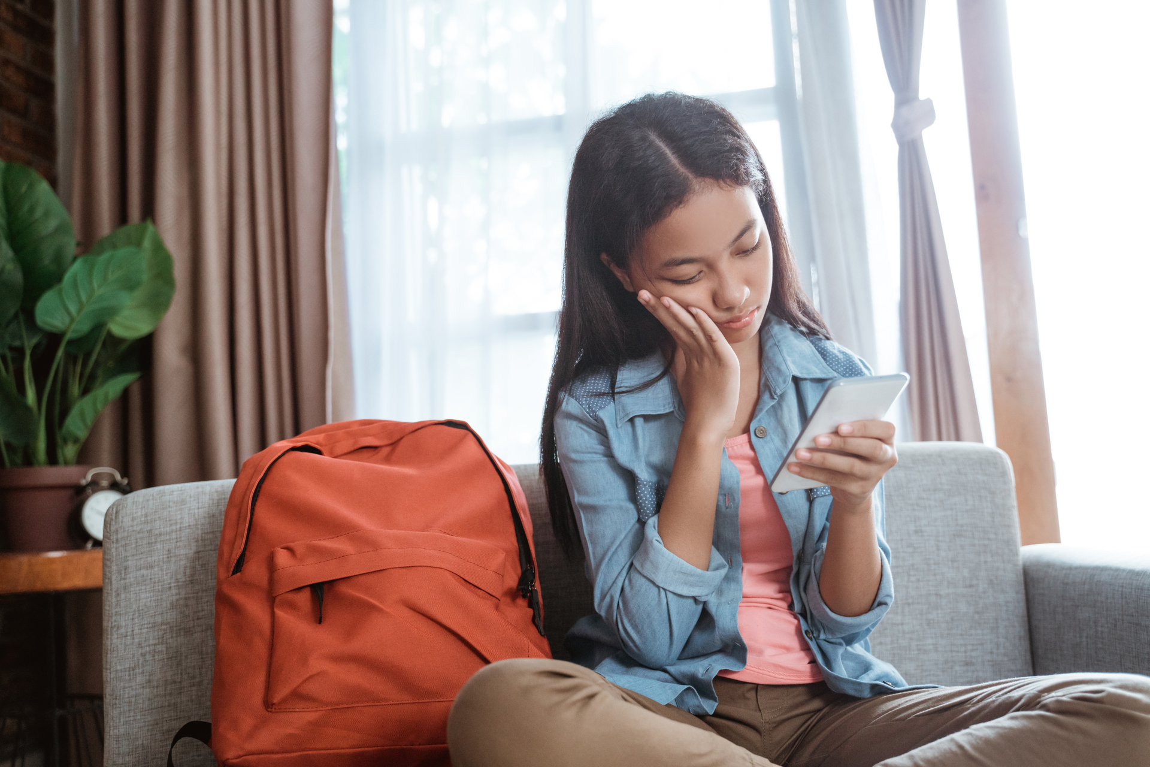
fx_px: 1182
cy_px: 384
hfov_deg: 51.9
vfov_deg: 35.9
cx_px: 575
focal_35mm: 37
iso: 1000
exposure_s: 1/200
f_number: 2.8
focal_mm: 37
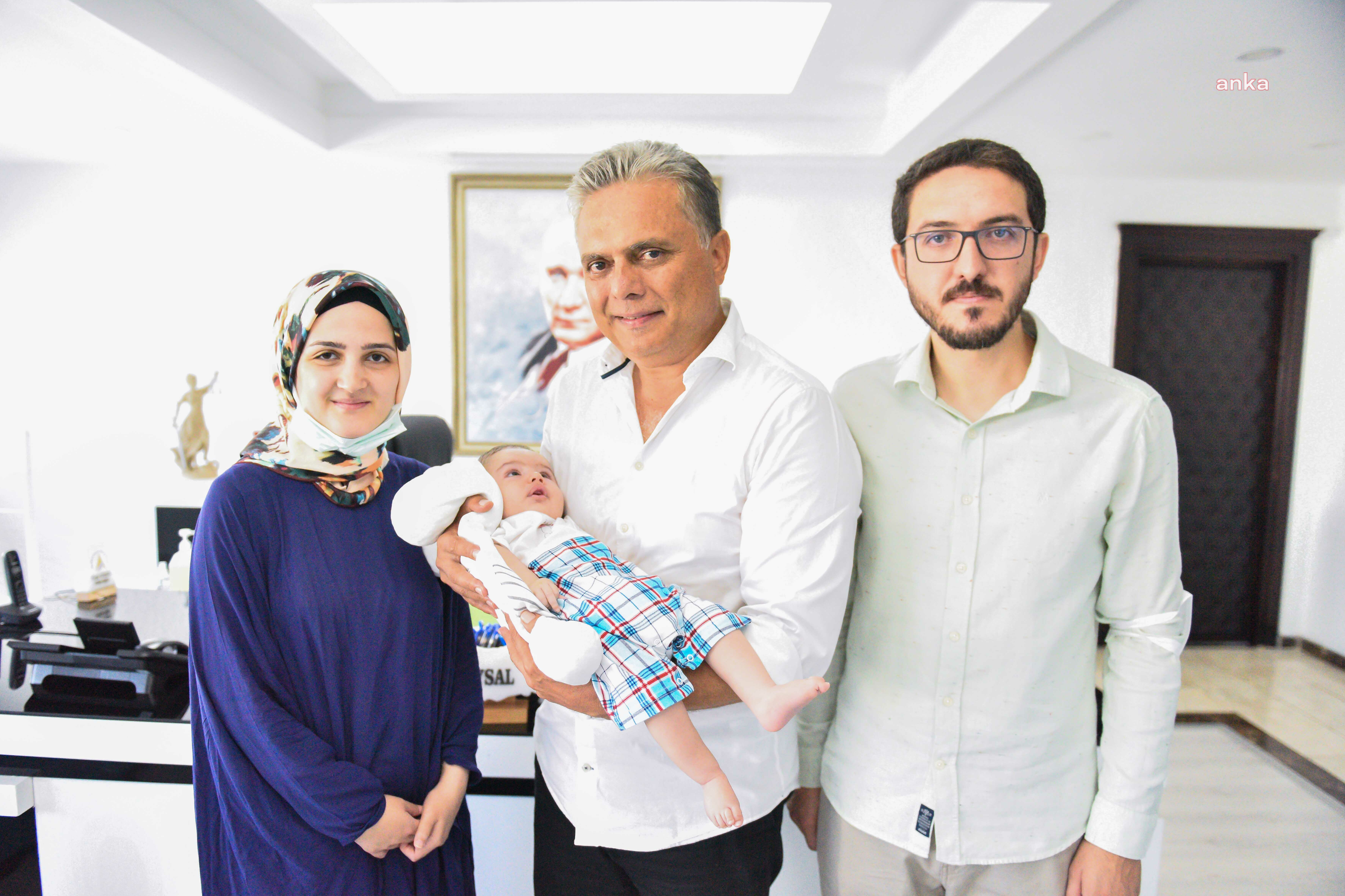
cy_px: 463
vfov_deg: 51.3
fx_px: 934
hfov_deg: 71.5
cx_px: 648
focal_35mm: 25
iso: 10000
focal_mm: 24
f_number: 2.8
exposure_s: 1/800
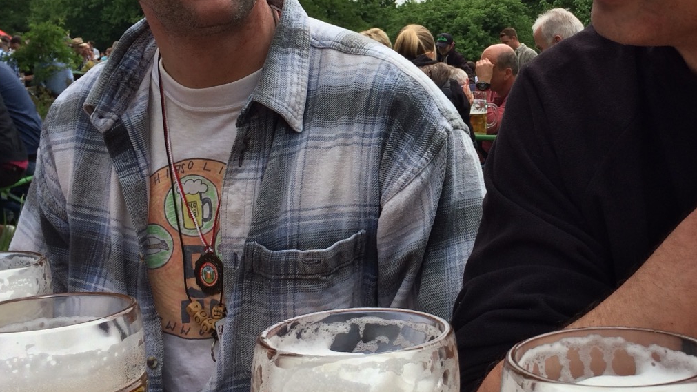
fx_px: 924
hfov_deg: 40.5
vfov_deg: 23.8
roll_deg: +1.5
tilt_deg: -6.3
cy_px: 113
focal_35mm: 50
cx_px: 499
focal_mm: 4.15
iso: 32
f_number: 2.2
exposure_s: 1/1466
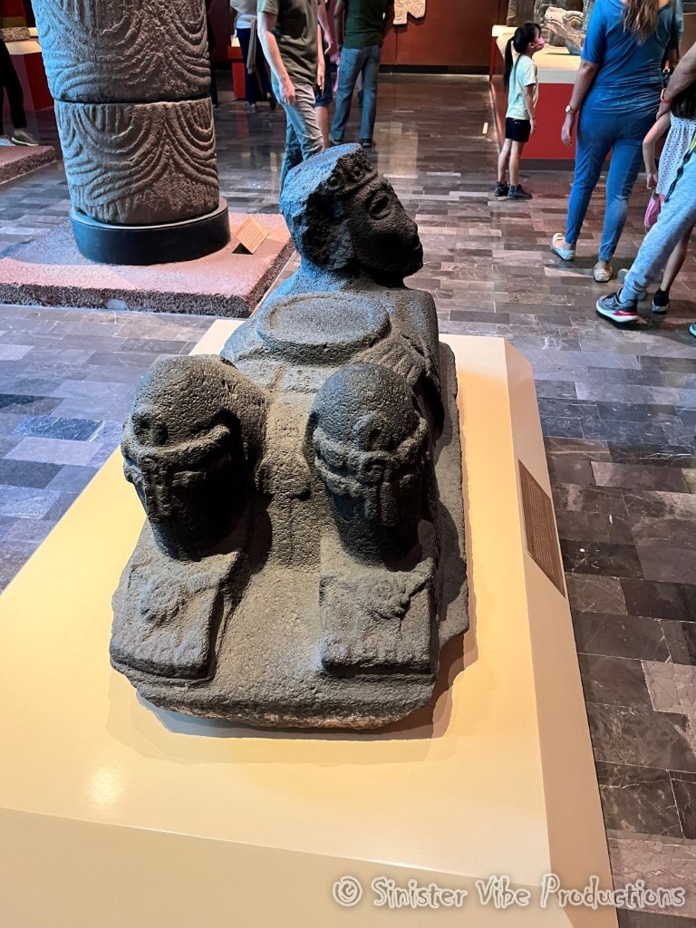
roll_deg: -2.1
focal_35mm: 26
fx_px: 697
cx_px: 348
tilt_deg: -34.4
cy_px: 464
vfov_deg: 67.3
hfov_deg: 53.1
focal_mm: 5.1
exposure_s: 1/60
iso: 400
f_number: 1.6
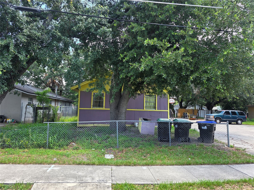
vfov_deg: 58.9
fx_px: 169
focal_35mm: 23
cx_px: 127
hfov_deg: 73.9
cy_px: 95
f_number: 1.7
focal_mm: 6.3
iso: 32
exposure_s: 1/180
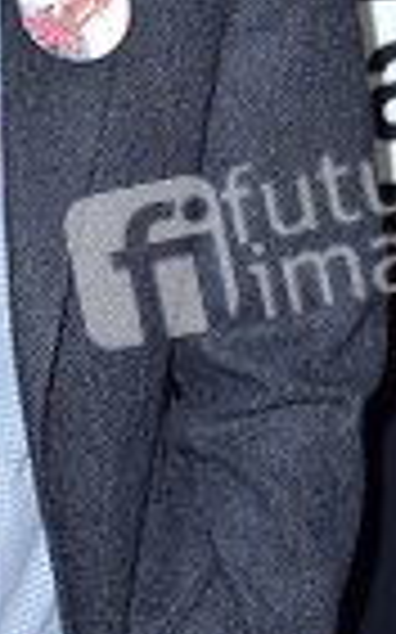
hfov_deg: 6.4
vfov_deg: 10.3
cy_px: 18
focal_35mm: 203
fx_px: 3509
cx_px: -110
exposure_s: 1/200
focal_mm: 70
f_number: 5
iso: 500
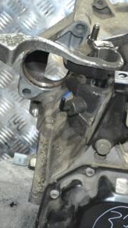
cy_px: 127
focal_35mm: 111
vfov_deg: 19.3
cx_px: 124
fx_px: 670
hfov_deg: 10.8
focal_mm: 36
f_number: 5
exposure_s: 1/60
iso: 2800
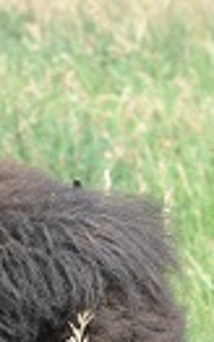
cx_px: -154
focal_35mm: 543
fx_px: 5061
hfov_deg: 2.4
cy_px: 352
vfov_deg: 3.9
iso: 400
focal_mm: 140
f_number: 10
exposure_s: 1/250
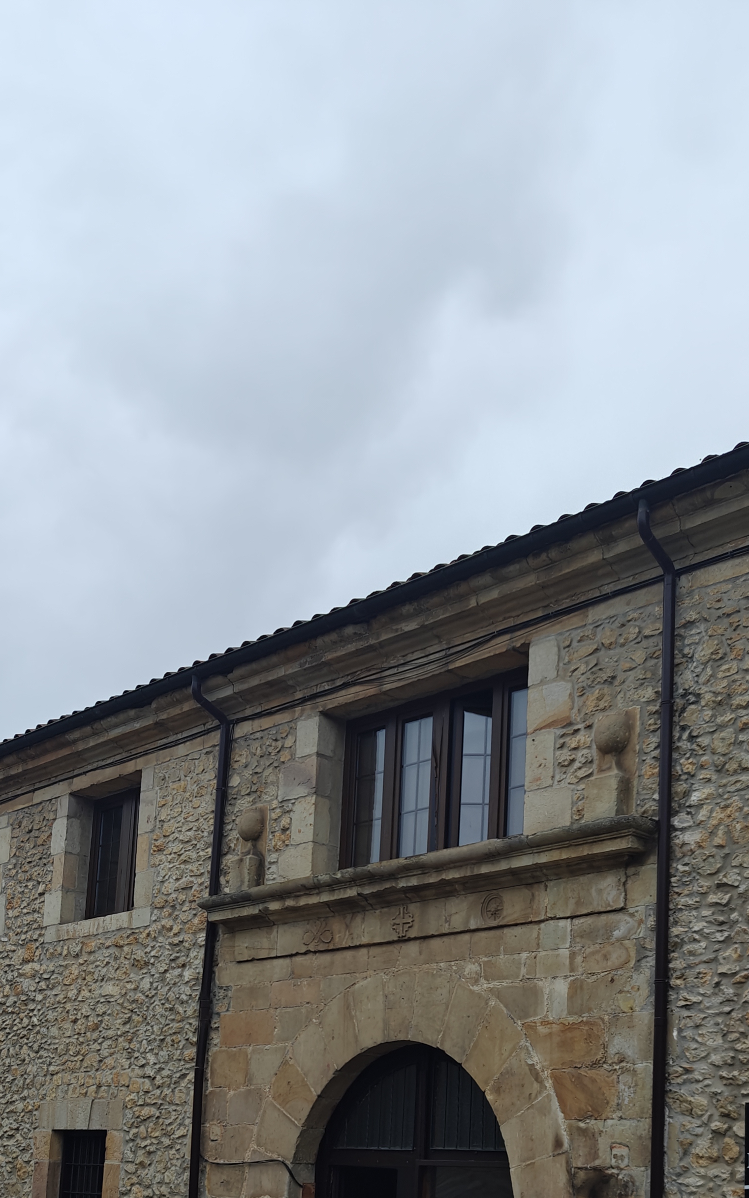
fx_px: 1339
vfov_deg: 45.3
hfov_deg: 30.9
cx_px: 514
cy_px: 992
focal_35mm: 41
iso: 50
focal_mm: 6.06
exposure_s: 1/198
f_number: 1.6
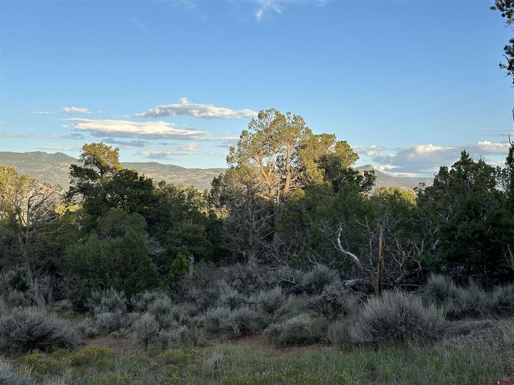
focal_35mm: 48
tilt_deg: +0.3
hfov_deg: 39.7
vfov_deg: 30.3
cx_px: 257
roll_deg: +0.3
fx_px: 713
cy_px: 192
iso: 64
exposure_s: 1/1453
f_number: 1.78
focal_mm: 6.86
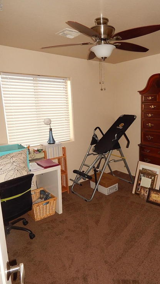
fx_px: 196
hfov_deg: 43.8
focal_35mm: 26
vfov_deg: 71.9
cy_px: 144
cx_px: 105
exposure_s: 1/30
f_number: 3
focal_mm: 4
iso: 200
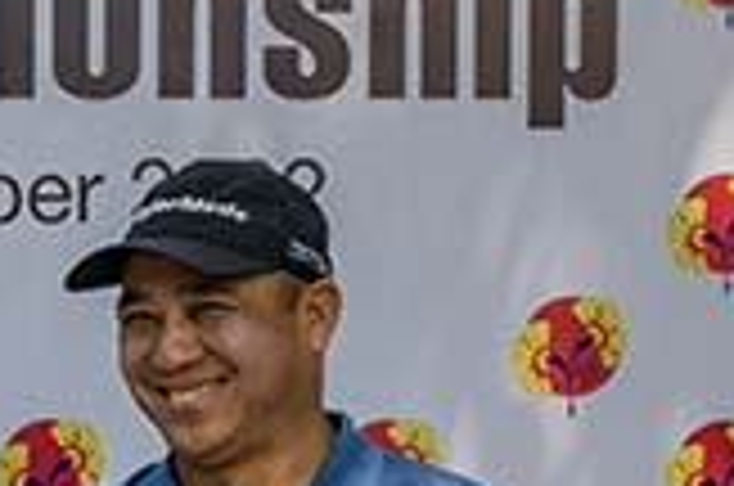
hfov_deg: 8.4
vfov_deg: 5.6
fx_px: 4924
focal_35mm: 242
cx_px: -230
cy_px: 893
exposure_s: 1/320
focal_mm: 41
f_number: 7.1
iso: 320
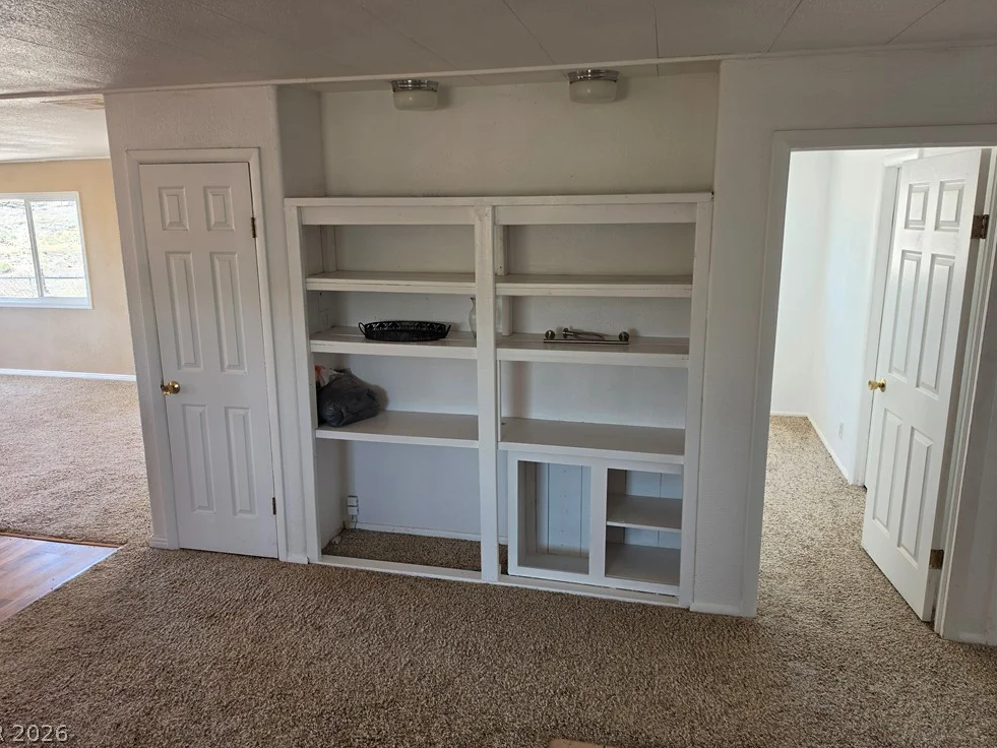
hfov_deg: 71.6
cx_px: 478
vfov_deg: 56.8
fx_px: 691
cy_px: 360
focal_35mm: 24
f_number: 1.4
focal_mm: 6.5
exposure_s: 1/180
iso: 64
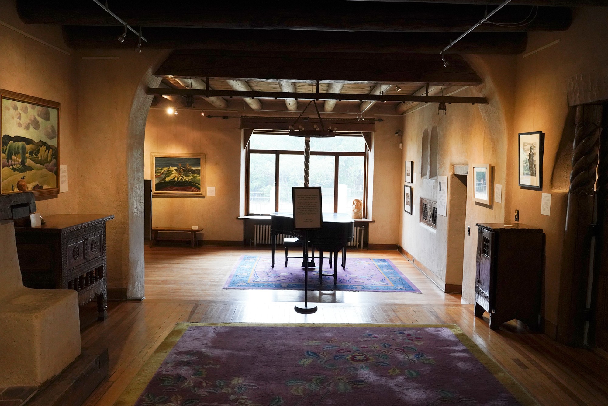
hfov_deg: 65.5
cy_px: 203
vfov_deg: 46.4
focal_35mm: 28
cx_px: 304
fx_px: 473
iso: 4000
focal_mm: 28
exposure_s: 1/100
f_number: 9
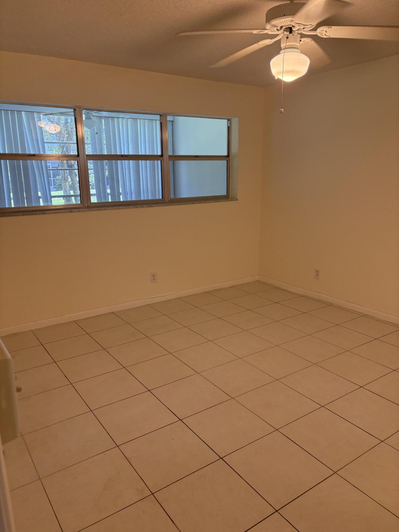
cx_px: 200
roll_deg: +0.1
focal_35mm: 26
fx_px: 400
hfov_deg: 53.1
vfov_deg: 67.3
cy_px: 266
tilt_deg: -14.5
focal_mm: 5.96
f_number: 1.6
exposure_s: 1/145
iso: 125
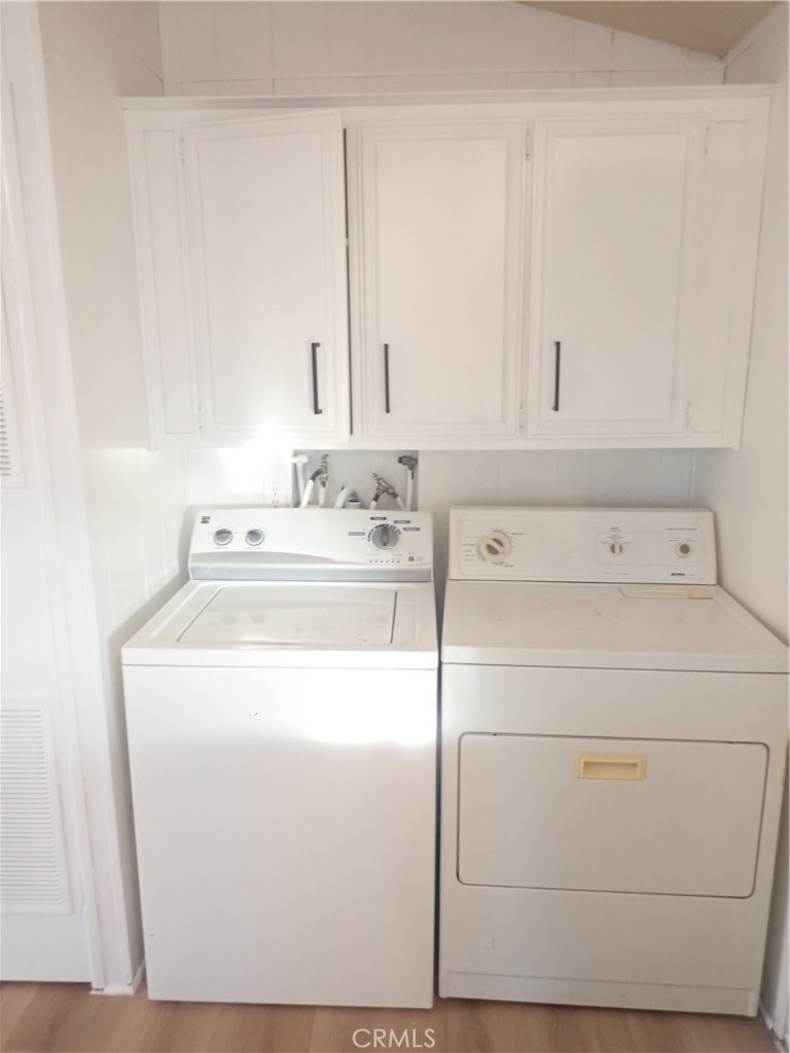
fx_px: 761
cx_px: 395
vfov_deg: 69.4
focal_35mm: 25
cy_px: 526
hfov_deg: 54.9
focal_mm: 4.5
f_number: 2
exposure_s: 1/30
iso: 320
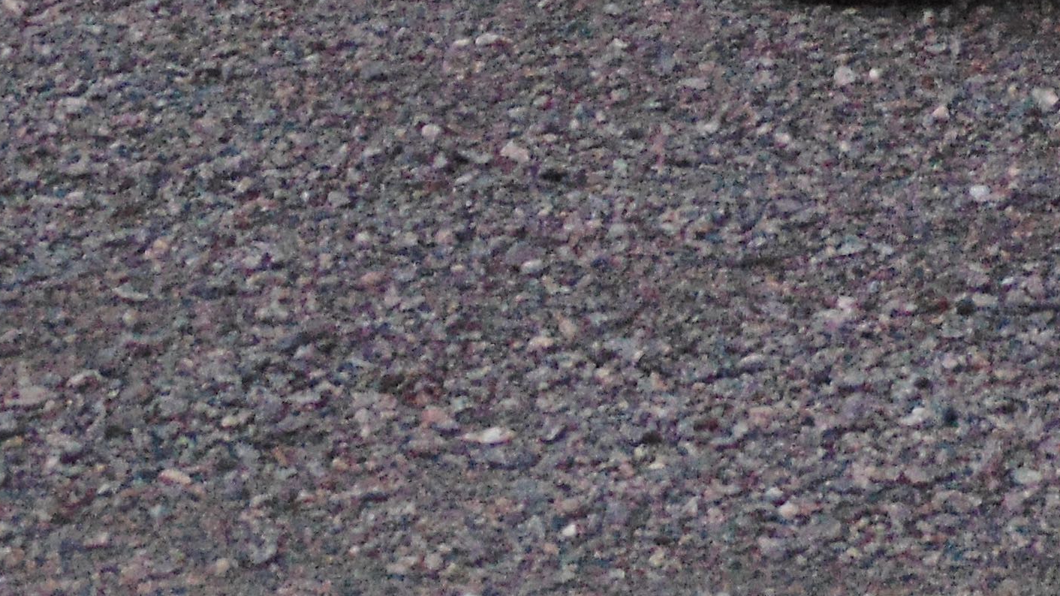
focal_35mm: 167
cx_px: 1058
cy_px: -776
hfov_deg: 12.7
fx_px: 4694
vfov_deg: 6.9
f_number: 3.3
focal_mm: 7.6
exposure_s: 1/13
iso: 400
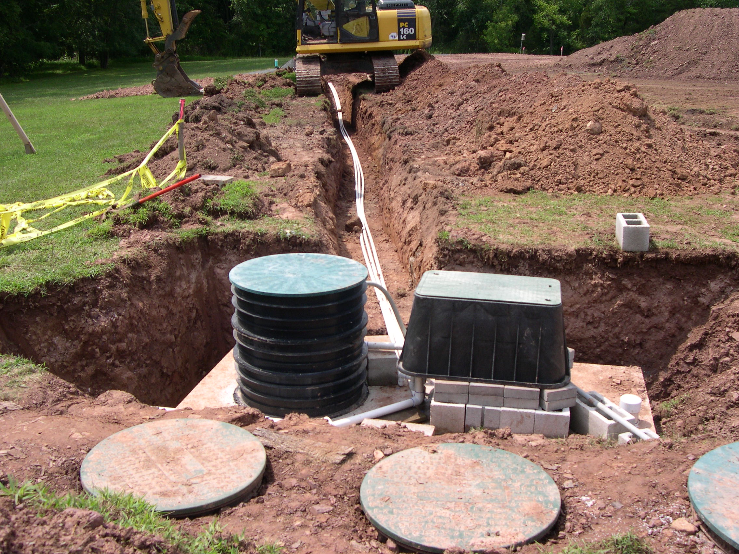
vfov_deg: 37.7
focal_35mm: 38
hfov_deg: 49.0
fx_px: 811
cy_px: 277
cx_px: 370
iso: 100
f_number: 7.6
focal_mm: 8
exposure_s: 1/124
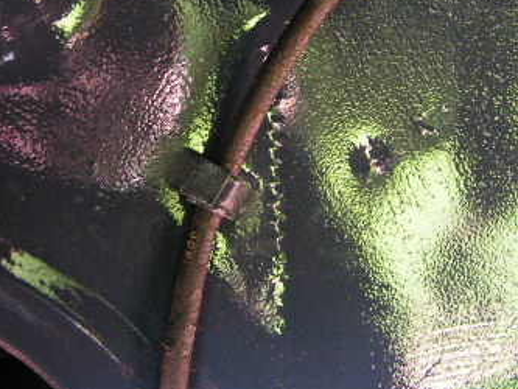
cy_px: 89
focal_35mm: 73
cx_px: 271
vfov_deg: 20.0
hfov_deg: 26.7
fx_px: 1093
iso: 200
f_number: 2.8
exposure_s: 1/5
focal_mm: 6.3
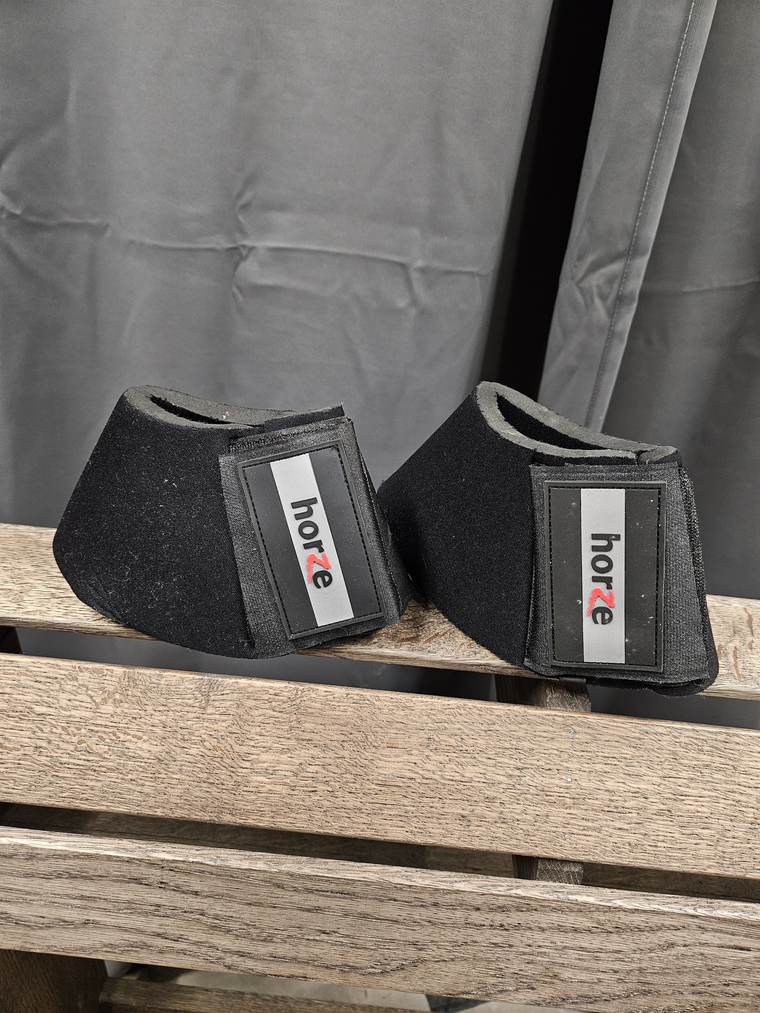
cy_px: 506
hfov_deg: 58.9
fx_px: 673
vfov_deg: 73.9
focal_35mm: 23
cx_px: 380
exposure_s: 1/100
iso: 500
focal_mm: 5.4
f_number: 1.8
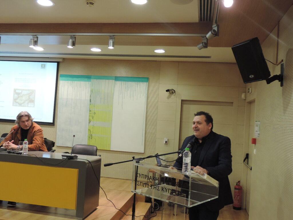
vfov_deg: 40.7
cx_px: 146
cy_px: 110
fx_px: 296
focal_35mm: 35
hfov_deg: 52.6
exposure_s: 1/30
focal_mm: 6.2
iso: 400
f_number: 3.3
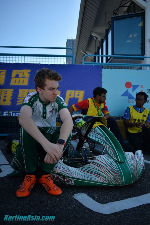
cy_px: 112
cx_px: 75
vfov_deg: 65.5
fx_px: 175
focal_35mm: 28
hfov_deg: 46.3
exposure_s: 1/5000
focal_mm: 28
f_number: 2.8
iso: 200
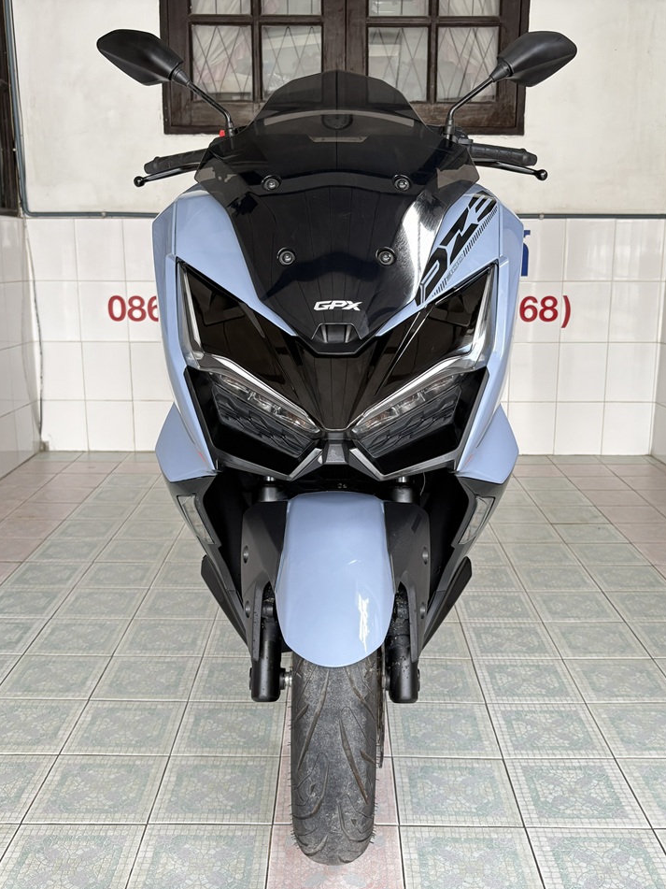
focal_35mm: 35
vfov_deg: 52.6
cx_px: 335
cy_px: 447
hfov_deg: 40.7
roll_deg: -0.2
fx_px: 898
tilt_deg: -11.7
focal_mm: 5.96
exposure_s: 1/75
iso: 125
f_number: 1.6
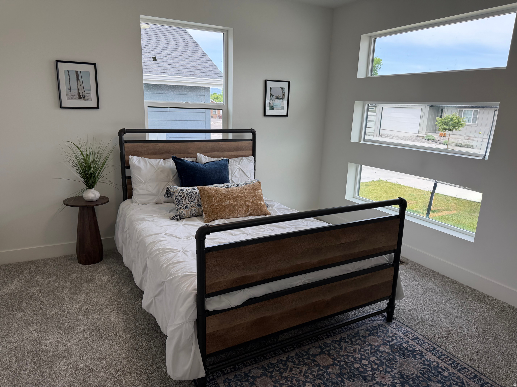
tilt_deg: -14.4
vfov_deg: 56.8
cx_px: 258
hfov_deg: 71.6
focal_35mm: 24
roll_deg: -1.5
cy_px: 194
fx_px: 358
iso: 100
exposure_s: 1/617
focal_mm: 6.76
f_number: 1.78
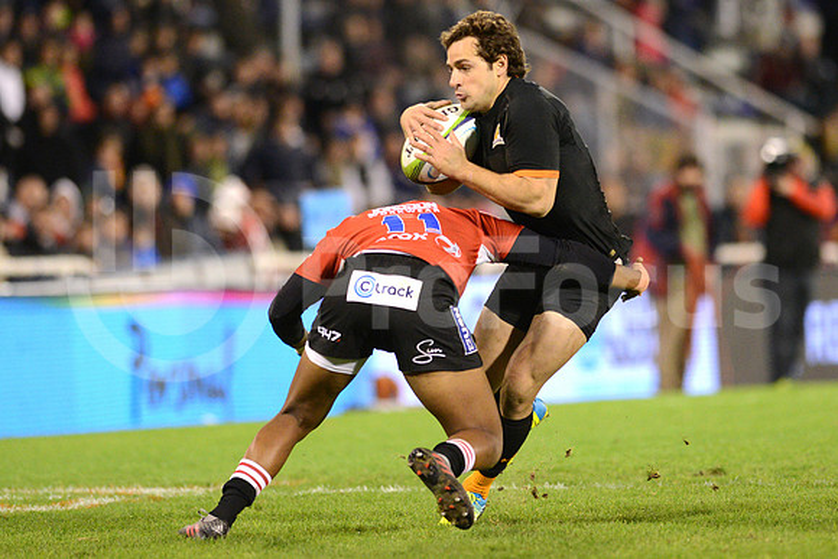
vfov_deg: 4.6
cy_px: 280
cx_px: 419
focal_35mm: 300
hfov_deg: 6.9
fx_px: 6985
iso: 4500
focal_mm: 300
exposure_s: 1/1250
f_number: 2.8
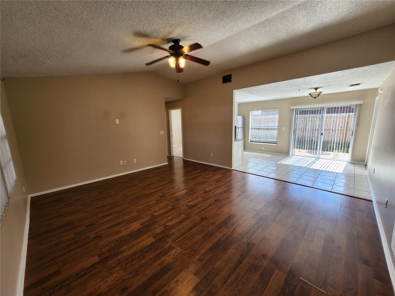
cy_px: 148
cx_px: 198
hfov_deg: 106.2
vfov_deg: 89.9
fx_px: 148
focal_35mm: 13
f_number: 2.2
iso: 50
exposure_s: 1/120
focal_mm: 1.74
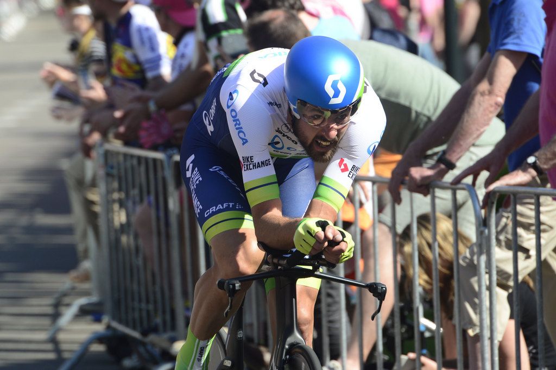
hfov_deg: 5.2
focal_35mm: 400
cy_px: 185
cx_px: 278
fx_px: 6173
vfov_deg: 3.4
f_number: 10
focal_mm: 400
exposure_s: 1/800
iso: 800
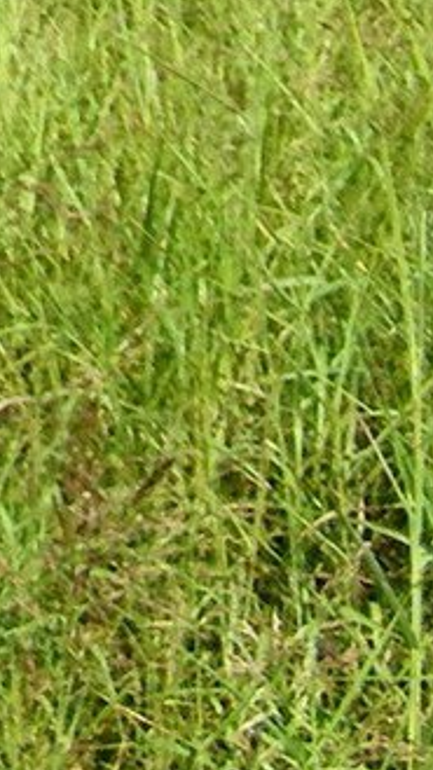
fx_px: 3634
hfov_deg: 6.3
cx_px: -833
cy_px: -763
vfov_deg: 11.0
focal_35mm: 178
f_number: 7
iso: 80
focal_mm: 5
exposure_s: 1/200
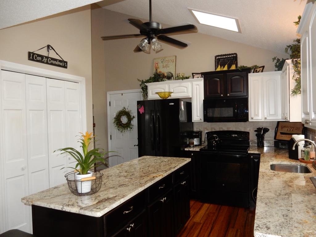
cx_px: 158
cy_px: 118
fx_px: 228
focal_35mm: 25
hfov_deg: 69.4
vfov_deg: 54.9
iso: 250
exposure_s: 1/30
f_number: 3.7
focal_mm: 4.5
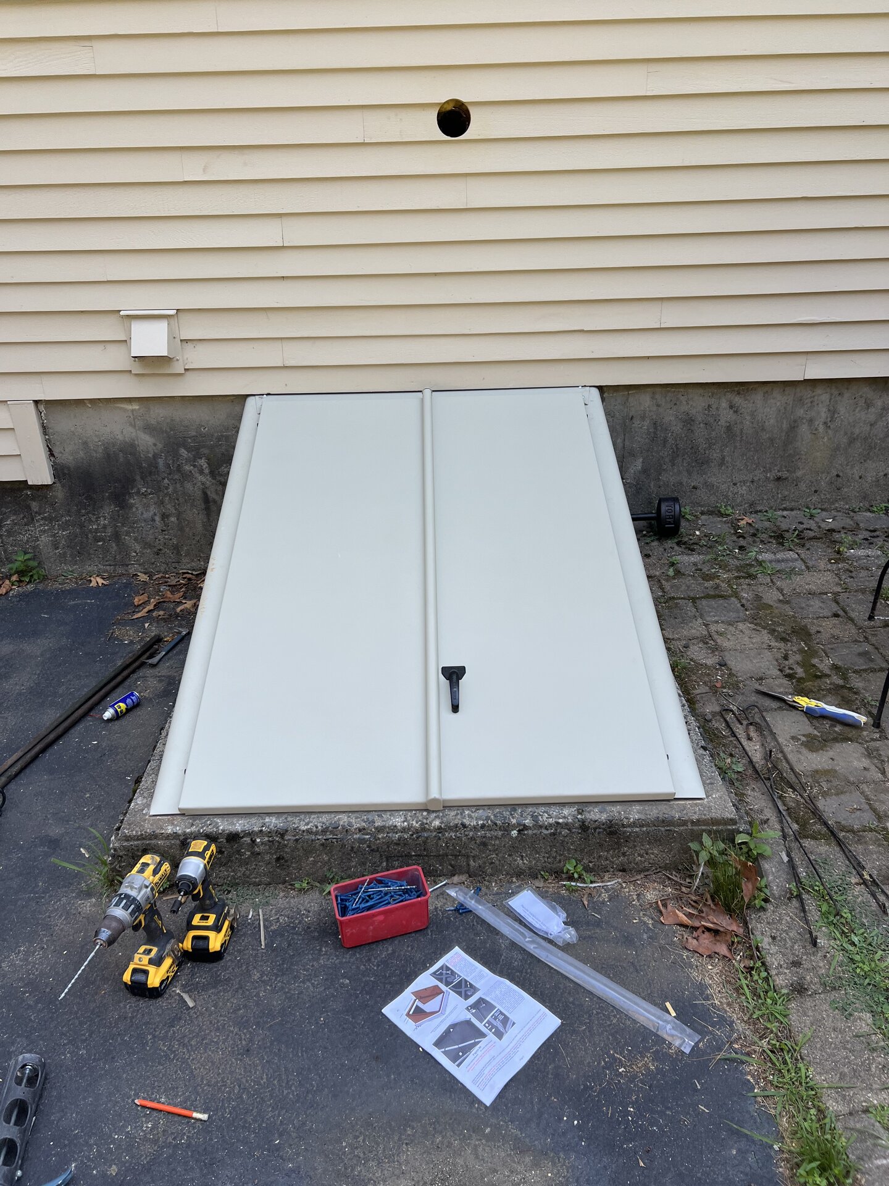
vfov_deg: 67.3
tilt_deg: -24.1
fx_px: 890
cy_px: 593
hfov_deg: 53.1
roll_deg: +2.6
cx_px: 444
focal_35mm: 26
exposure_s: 1/718
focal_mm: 5.7
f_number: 1.5
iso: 50
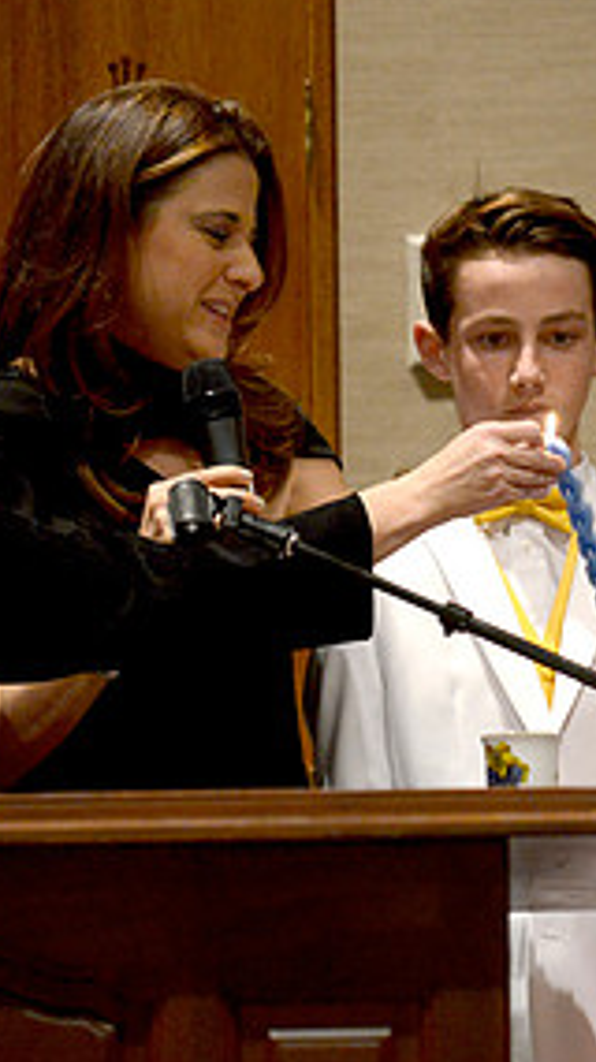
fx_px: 11986
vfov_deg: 5.1
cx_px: 607
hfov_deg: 2.8
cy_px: 576
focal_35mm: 426
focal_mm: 200
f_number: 2.8
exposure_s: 1/100
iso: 2500
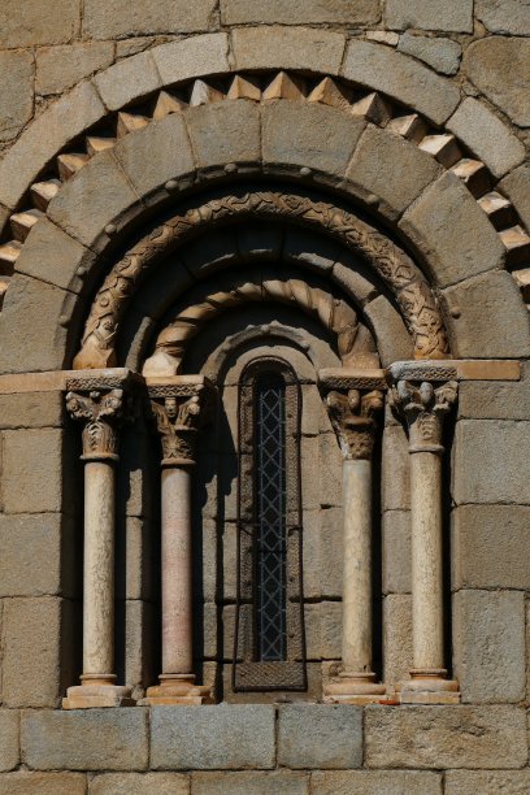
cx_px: 265
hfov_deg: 10.2
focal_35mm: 135
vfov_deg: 15.2
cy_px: 398
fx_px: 2981
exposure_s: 1/1600
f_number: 7.1
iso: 125
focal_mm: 49.07
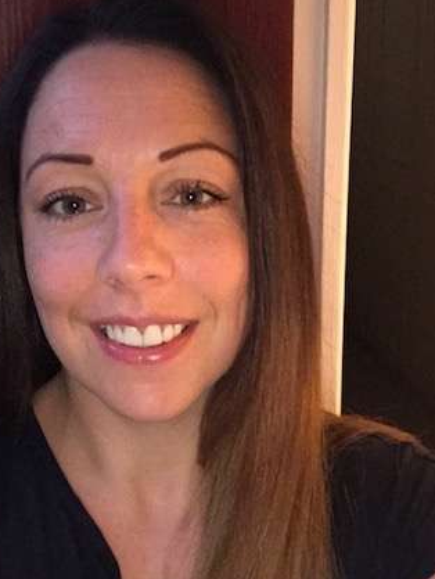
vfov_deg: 38.9
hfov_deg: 29.6
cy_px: 303
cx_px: 179
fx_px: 820
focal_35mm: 49
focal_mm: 2.87
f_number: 2.2
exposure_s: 1/20
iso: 320
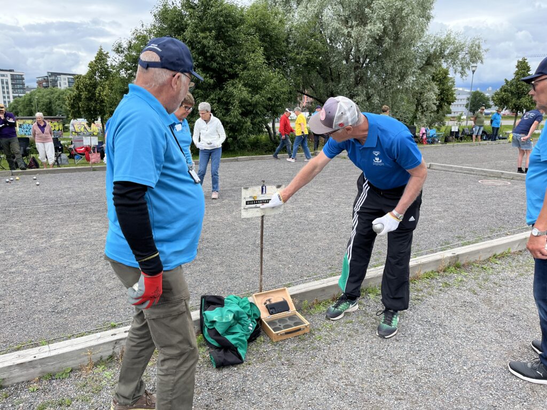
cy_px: 205
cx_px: 274
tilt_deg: -11.9
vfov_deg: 53.1
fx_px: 411
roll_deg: +0.2
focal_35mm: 26
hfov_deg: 67.3
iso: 50
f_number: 1.6
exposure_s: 1/1140
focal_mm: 5.1
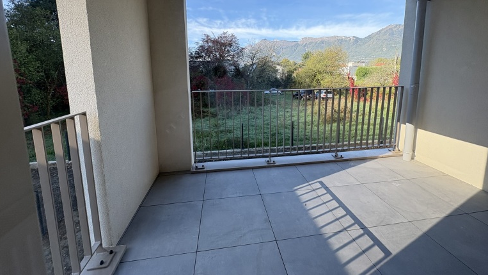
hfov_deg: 99.3
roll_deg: -0.3
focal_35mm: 16
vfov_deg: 65.8
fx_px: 207
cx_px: 252
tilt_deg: -9.0
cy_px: 99
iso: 40
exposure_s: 1/231
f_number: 2.2
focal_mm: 2.22
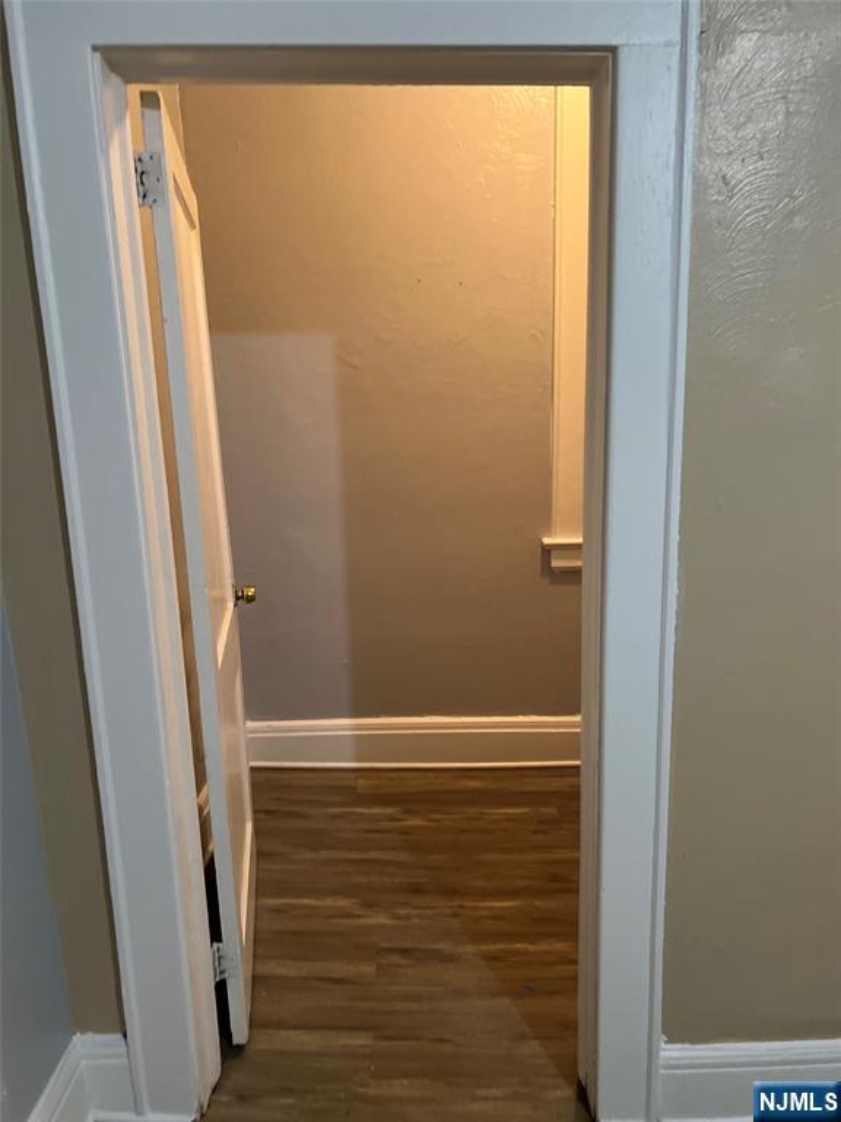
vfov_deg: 67.3
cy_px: 561
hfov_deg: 53.1
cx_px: 420
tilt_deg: -9.7
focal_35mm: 26
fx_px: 842
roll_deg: +3.3
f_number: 1.5
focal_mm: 5.7
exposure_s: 1/60
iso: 320
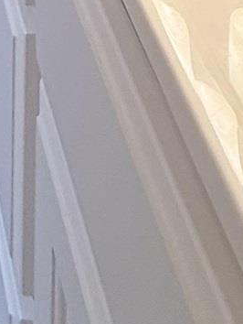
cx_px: -216
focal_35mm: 91
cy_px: -535
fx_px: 851
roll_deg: +0.3
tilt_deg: -5.6
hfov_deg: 14.1
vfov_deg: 13.1
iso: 160
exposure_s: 1/120
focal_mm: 2.22
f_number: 2.2
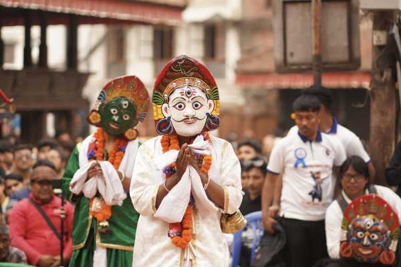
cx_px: 200
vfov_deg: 16.1
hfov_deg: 23.9
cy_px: 134
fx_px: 947
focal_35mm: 85
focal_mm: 85
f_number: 1.8
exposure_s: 1/500
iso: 250
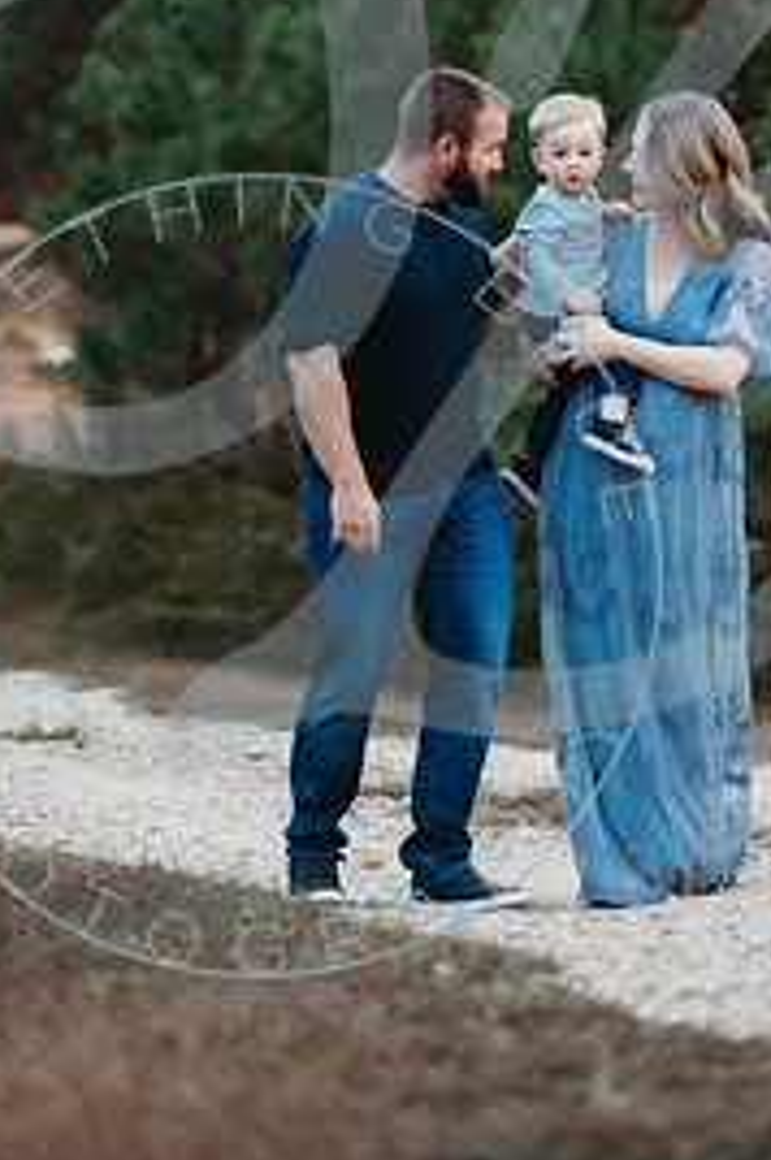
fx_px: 6280
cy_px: 247
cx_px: 455
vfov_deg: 10.5
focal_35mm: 195
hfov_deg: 7.0
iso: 640
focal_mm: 116
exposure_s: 1/250
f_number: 2.8
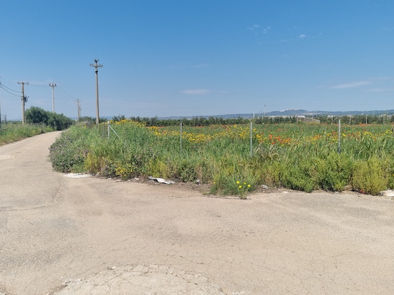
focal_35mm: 29
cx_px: 181
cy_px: 147
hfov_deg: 61.6
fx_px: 330
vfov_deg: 48.2
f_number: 1.8
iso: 50
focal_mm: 5.4
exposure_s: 1/4695
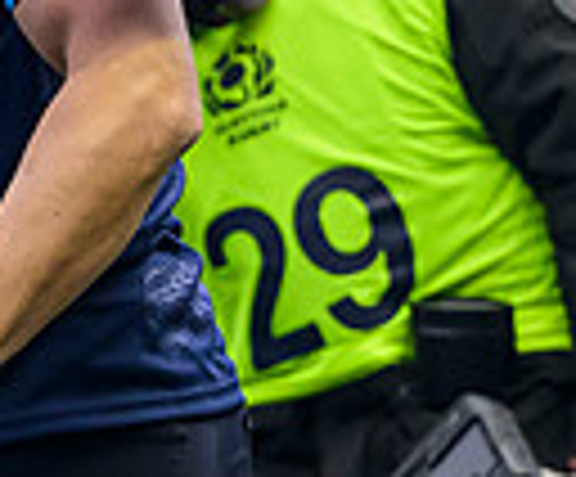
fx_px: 10543
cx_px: -139
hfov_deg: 3.1
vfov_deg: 2.6
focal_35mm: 610
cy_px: 158
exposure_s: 1/4000
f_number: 2.8
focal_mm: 104
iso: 3200
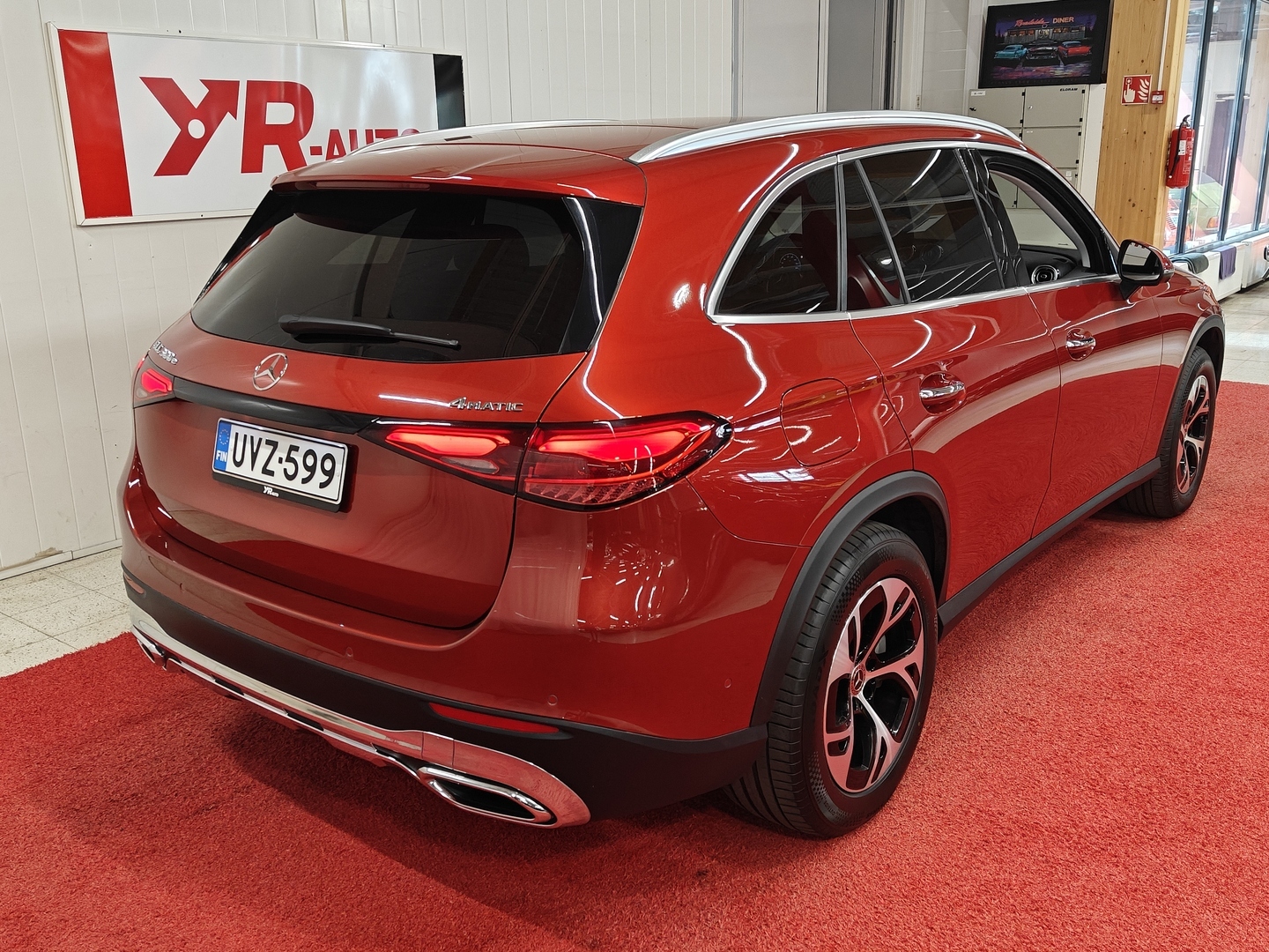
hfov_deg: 56.8
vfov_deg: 44.2
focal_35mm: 32
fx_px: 1173
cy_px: 476
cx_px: 634
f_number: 1.8
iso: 100
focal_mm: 5.59
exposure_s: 1/100
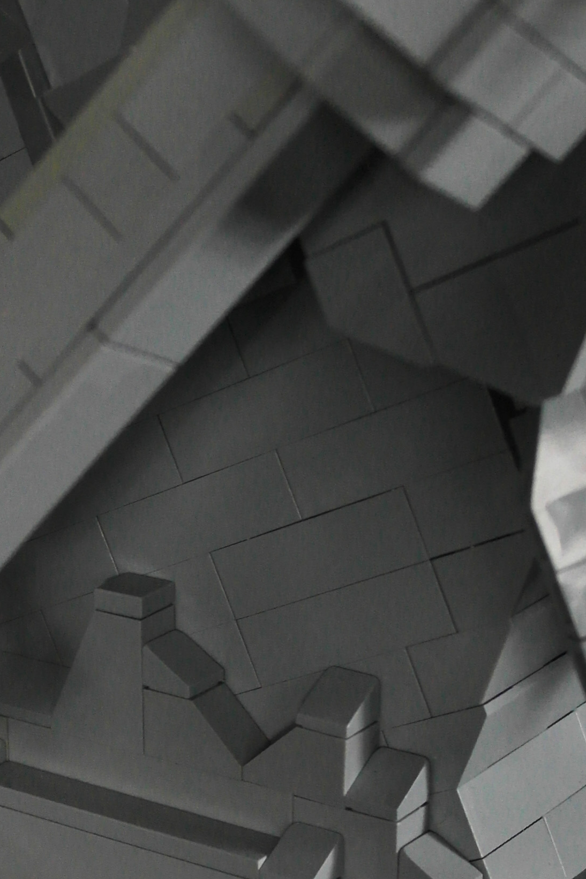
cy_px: 814
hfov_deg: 13.5
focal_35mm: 100
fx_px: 2443
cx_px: 11
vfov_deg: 20.0
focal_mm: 20
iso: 1600
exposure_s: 1/125
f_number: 5
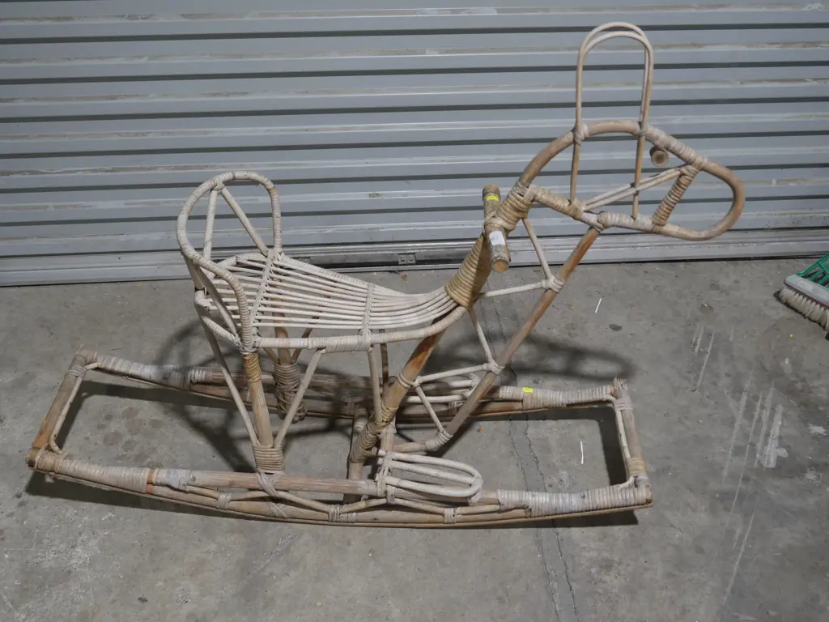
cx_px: 414
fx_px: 958
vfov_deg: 36.0
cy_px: 311
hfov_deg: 46.8
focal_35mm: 40
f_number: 4.5
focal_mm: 20
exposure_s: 1/60
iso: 320
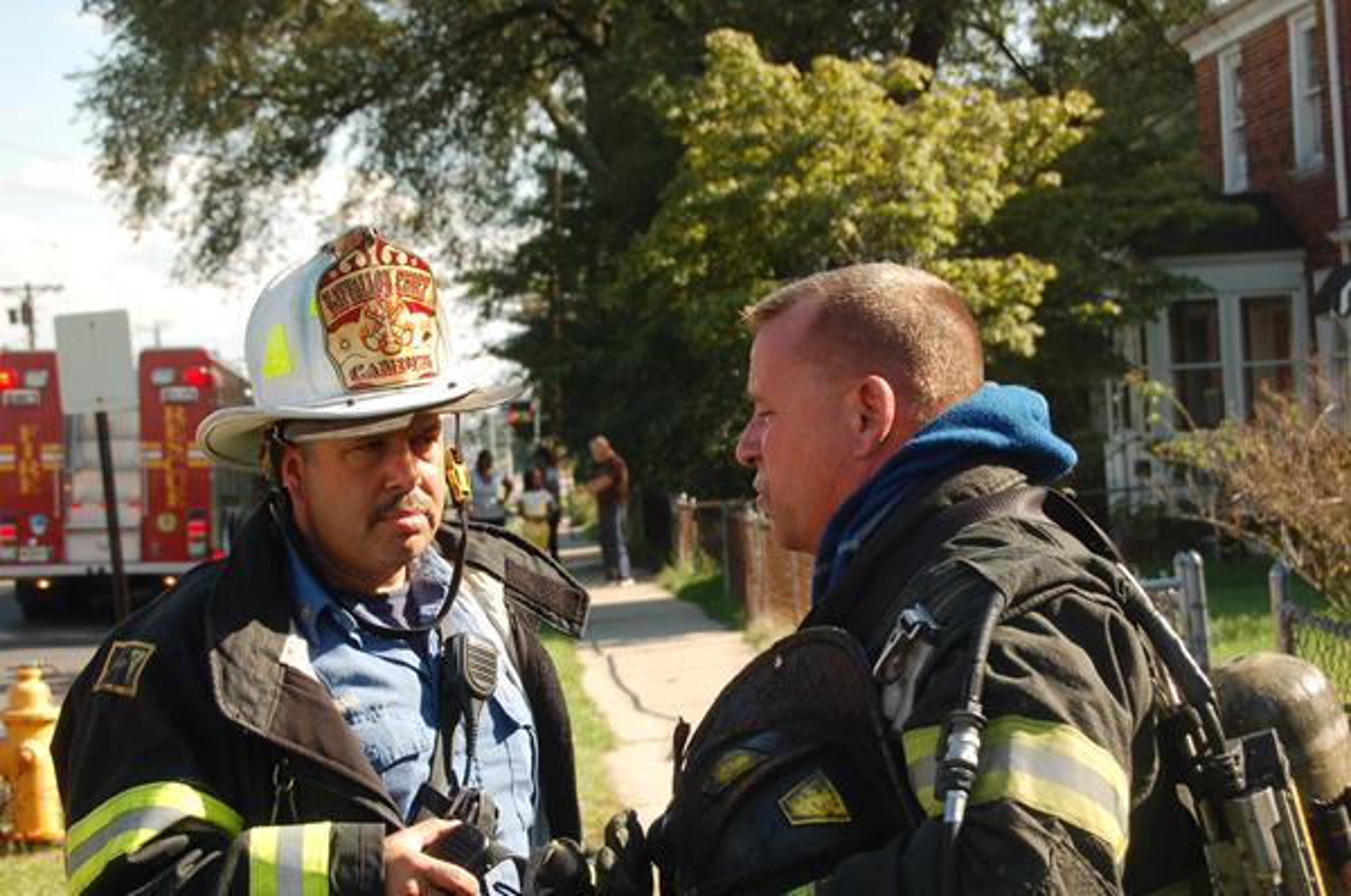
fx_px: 3091
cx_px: 676
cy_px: 448
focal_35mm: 82
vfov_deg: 16.5
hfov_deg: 24.7
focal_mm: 55
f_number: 7.1
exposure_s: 1/200
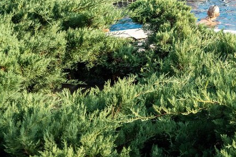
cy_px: -34
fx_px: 439
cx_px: 322
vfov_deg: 19.1
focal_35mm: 67
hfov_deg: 25.2
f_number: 3.5
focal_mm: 24
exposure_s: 1/500
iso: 100
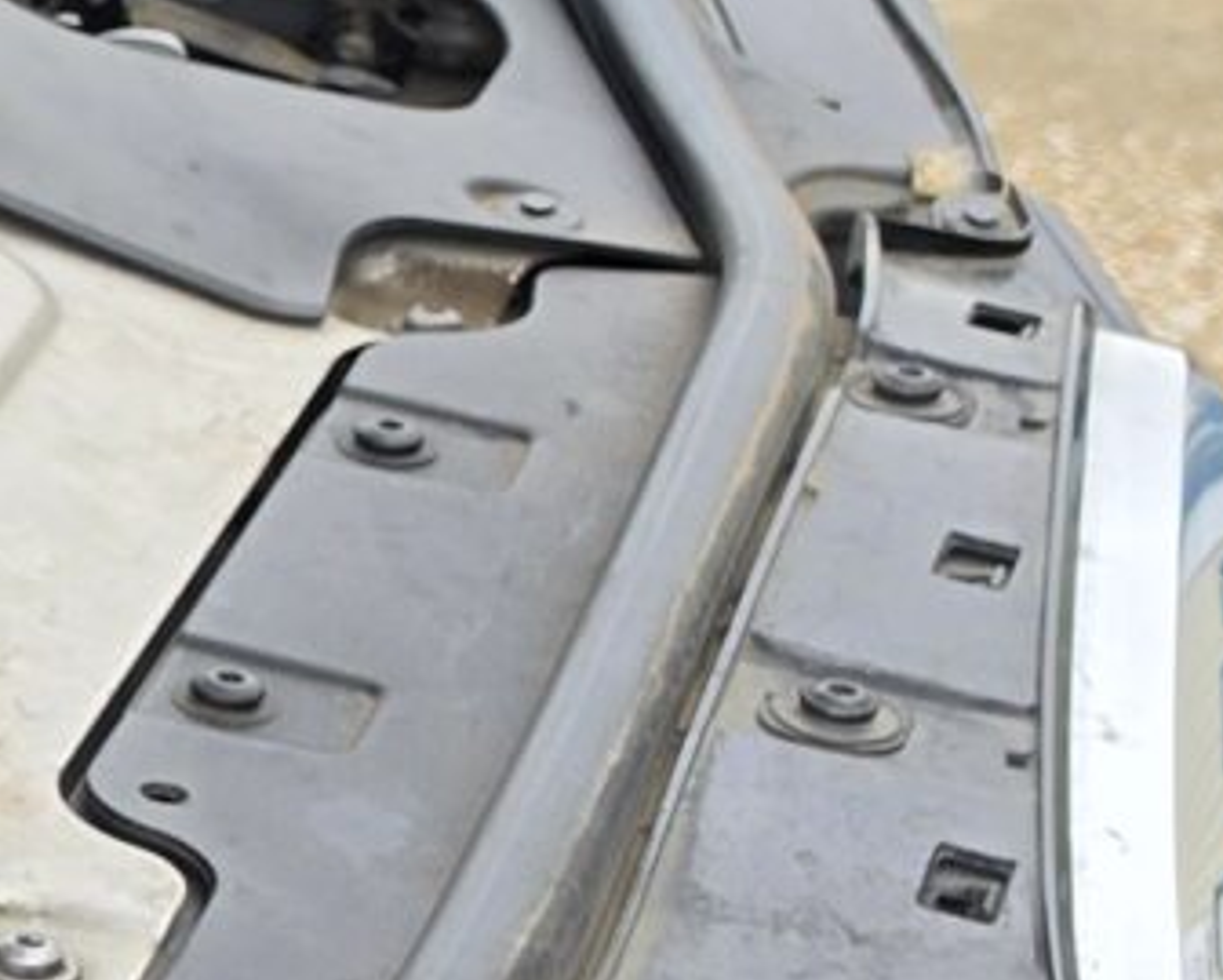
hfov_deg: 8.7
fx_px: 6191
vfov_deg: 9.0
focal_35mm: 171
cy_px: 1046
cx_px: -2741
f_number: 1.4
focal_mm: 6.5
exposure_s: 1/180
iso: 25
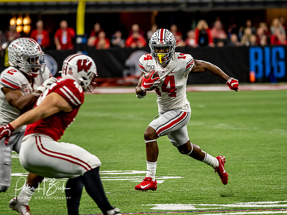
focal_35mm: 444
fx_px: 3679
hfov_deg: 4.5
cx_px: 159
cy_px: 96
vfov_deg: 3.4
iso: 1250
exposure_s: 1/1000
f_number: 2.8
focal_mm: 200
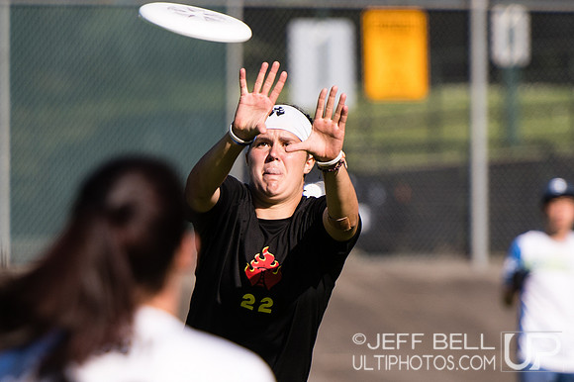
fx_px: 11970
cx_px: 222
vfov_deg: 1.8
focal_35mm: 751
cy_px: 335
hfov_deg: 2.7
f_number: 2.8
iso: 100
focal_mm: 200
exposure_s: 1/2500
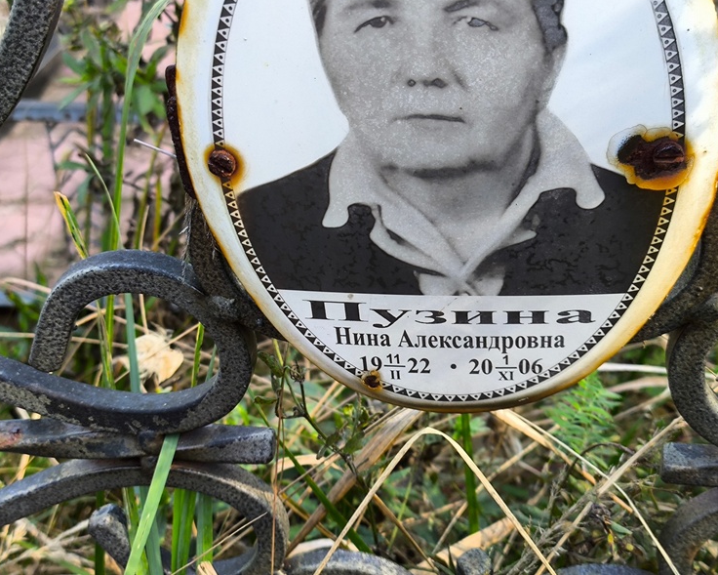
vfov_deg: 28.6
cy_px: 284
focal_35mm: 53
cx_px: 349
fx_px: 1126
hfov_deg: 35.4
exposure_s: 1/120
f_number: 1.7
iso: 50
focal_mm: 4.71
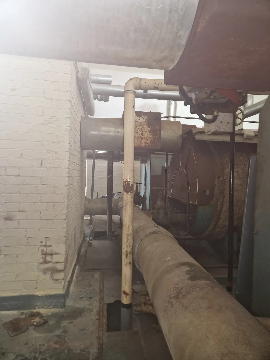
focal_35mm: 23
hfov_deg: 58.9
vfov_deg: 73.9
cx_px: 135
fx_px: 239
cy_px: 180
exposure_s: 1/50
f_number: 1.8
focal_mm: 5.4
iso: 640
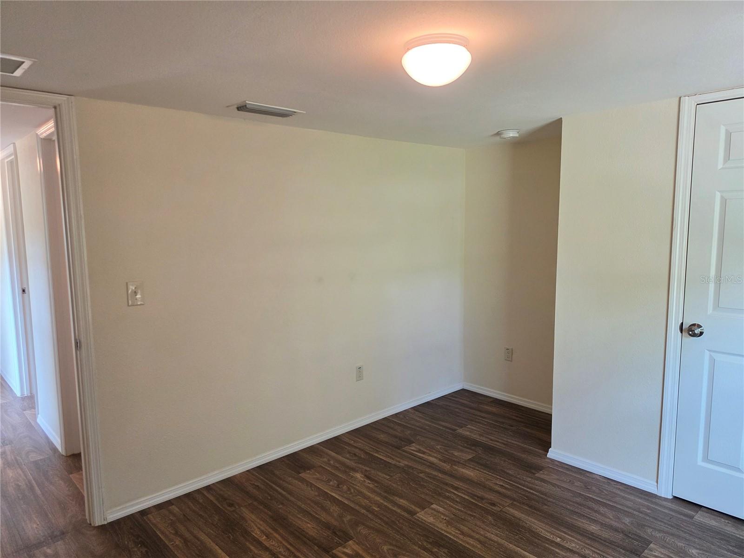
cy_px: 279
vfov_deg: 58.9
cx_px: 372
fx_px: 494
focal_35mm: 23
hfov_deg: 73.9
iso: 160
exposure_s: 1/120
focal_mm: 6.5
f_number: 1.4
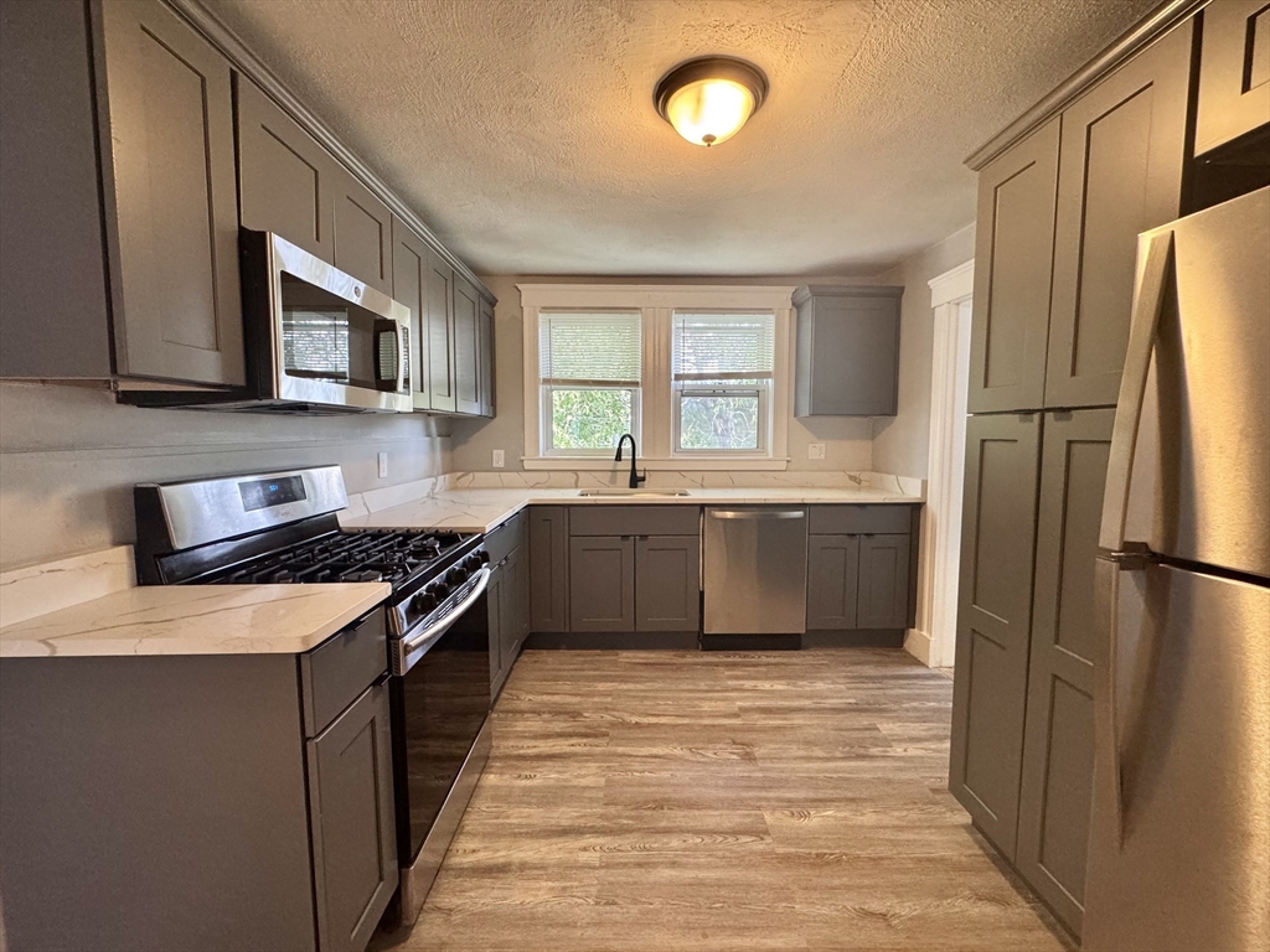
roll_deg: -0.9
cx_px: 635
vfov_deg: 85.7
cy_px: 476
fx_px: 514
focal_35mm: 14
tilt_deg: -5.2
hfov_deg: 102.1
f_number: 2.2
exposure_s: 1/60
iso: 400
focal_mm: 2.22
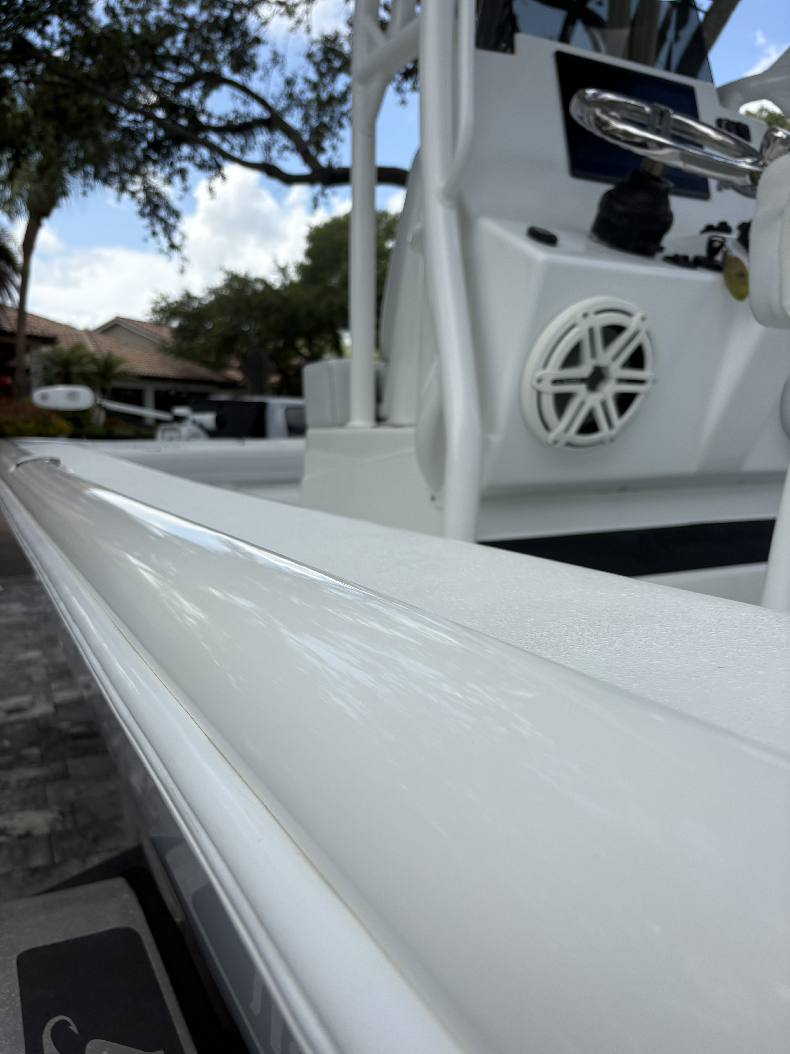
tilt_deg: -7.2
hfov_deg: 53.1
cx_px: 395
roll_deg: -0.2
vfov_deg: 67.3
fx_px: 791
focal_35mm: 26
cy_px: 527
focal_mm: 5.96
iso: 50
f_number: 1.6
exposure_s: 1/3125
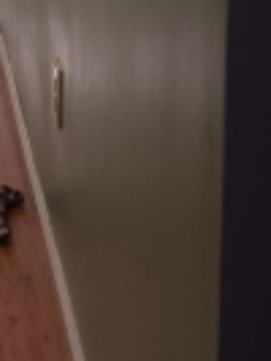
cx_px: -247
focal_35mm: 135
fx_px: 1407
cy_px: -162
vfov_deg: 13.8
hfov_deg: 10.3
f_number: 1.8
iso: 200
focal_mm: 4
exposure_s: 1/30
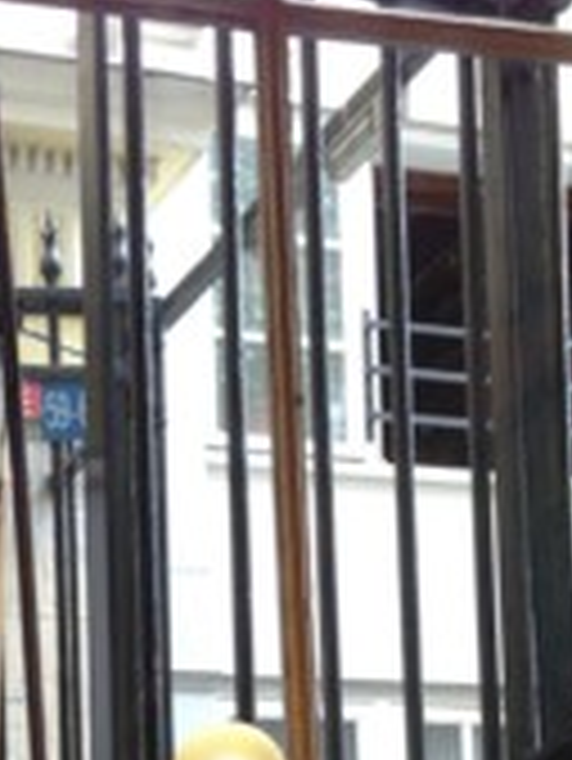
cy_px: 854
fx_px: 1936
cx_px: 99
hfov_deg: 16.7
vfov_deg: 21.0
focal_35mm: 88
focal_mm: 4.13
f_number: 2.4
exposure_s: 1/60
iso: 50
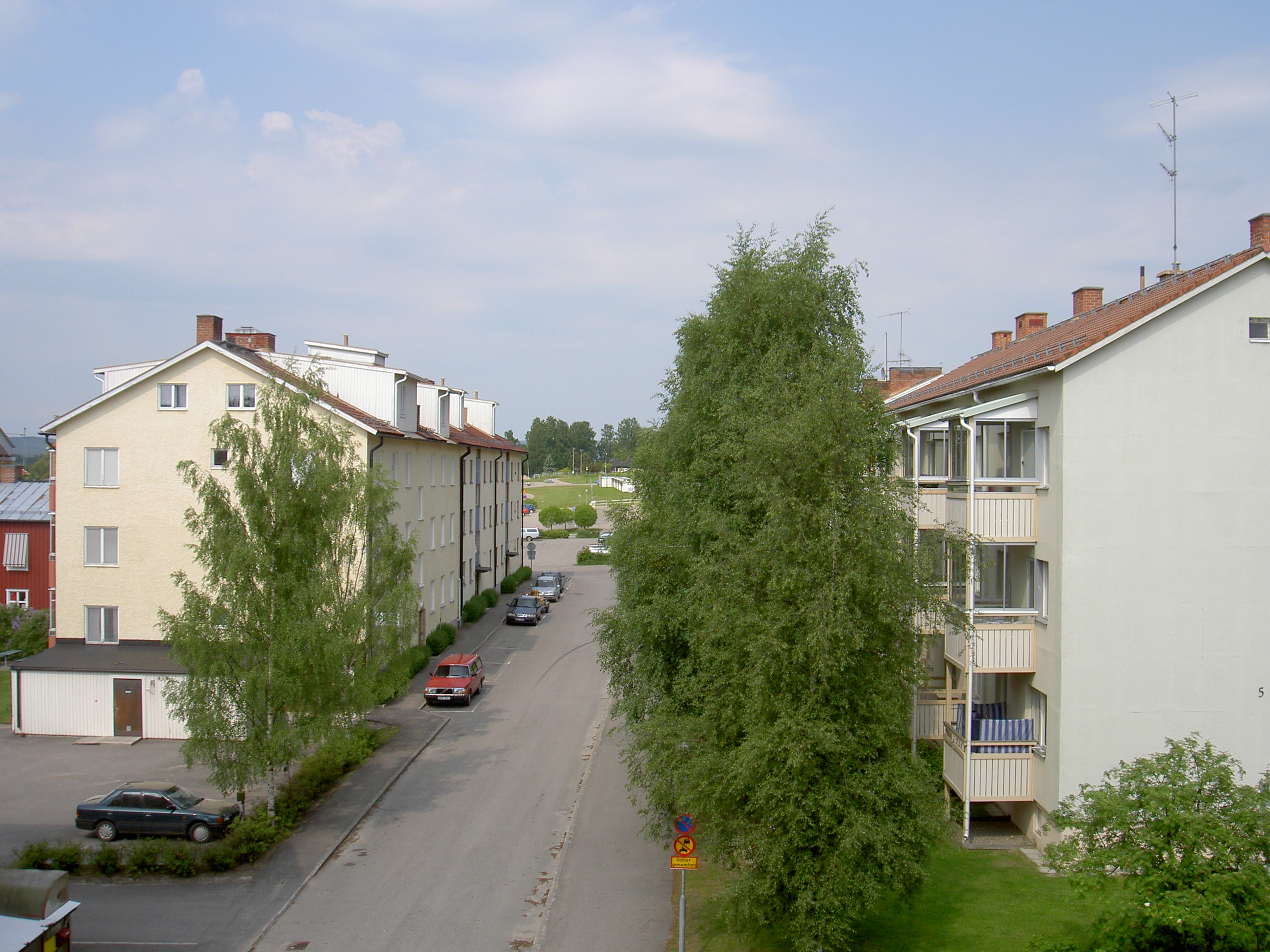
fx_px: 1431
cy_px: 476
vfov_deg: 36.8
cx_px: 635
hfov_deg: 47.9
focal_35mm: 39
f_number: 4.7
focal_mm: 8
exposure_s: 1/400
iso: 100
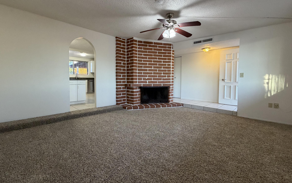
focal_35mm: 16
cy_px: 85
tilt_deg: -2.5
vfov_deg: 71.2
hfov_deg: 97.8
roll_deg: +0.1
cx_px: 140
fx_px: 127
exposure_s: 1/60
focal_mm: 2.22
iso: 250
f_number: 2.2
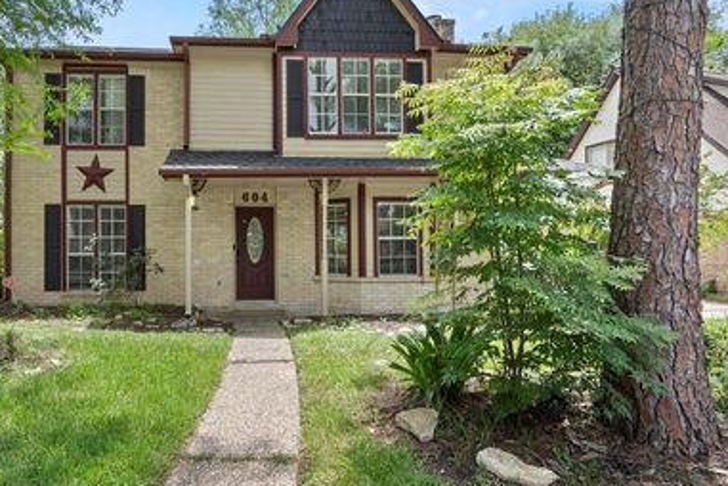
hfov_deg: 79.8
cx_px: 275
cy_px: 198
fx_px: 425
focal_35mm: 21
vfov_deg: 59.1
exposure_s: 1/100
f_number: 9
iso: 250
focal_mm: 16
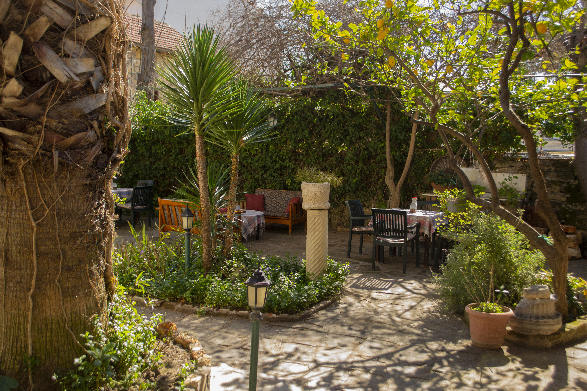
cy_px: 196
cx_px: 294
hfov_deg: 57.2
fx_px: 538
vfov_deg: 40.0
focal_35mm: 33
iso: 800
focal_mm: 22
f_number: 4.5
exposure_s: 1/1000
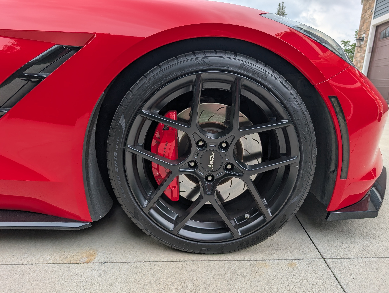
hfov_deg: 71.5
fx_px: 270
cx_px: 194
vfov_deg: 56.9
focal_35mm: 24
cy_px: 146
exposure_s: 1/459
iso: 21
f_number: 1.68
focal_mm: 6.9
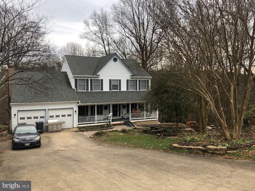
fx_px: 206
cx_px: 128
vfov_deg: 49.7
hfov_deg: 63.4
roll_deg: -0.3
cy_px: 96
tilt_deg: -3.5
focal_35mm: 28
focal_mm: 3.99
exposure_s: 1/440
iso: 20
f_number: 1.8
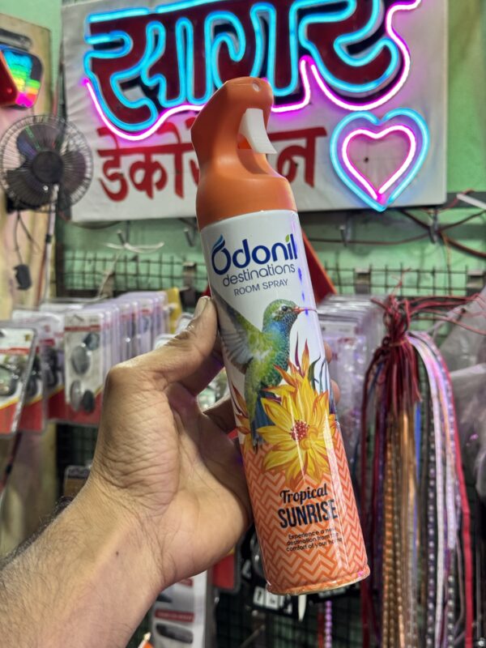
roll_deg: -0.5
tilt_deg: -4.3
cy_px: 324
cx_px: 243
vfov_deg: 39.7
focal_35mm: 48
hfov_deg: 30.3
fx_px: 899
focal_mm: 6.76
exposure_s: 1/50
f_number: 1.78
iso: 200
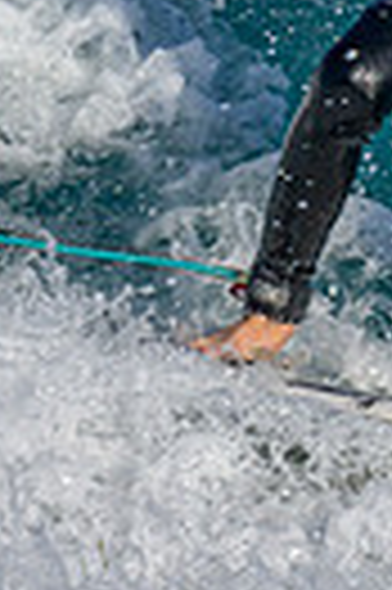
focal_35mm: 3931
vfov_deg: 0.5
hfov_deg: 0.3
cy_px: 248
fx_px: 64372
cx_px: 919
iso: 450
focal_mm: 800
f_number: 8
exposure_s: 1/2000
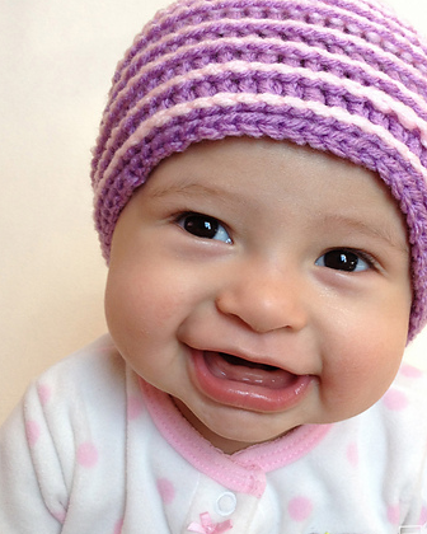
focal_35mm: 52
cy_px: 267
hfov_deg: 28.9
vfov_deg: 36.0
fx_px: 821
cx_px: 287
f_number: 2.4
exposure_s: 1/40
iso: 50
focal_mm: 4.28
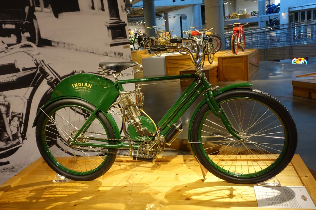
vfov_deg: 41.1
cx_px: 158
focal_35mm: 32
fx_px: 281
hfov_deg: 58.7
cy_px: 105
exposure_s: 1/40
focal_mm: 11.81
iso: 200
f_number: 2.8
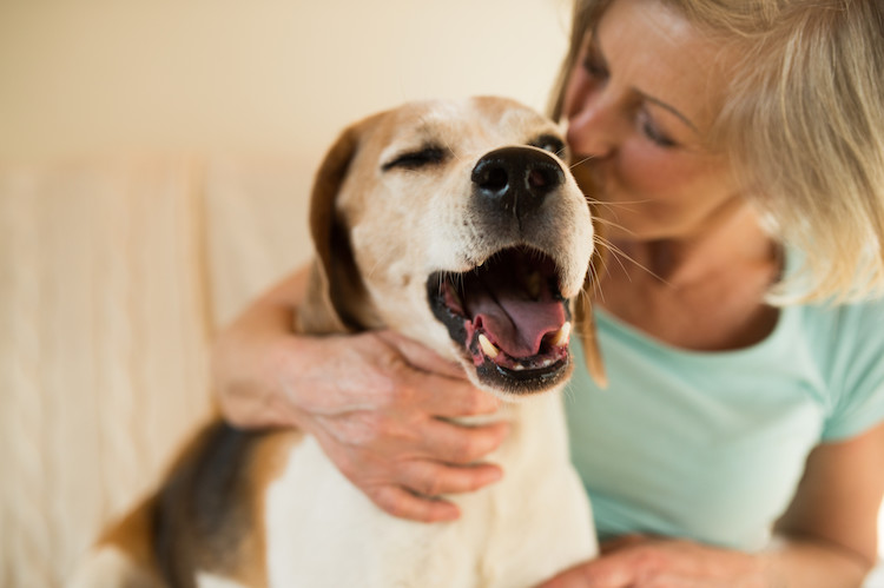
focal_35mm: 35
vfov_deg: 37.8
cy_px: 294
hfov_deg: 54.5
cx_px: 442
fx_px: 859
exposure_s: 1/640
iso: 640
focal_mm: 35
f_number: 2.5
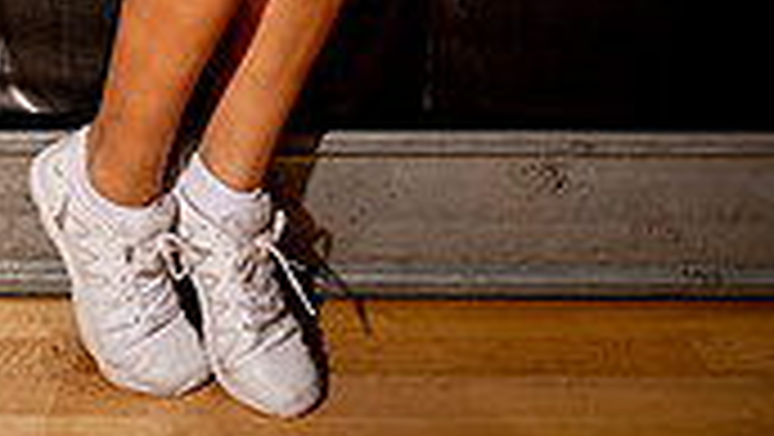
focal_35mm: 66
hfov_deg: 30.8
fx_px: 1355
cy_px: -517
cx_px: 124
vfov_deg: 14.2
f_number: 1.4
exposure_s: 1/500
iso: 100
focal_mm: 24
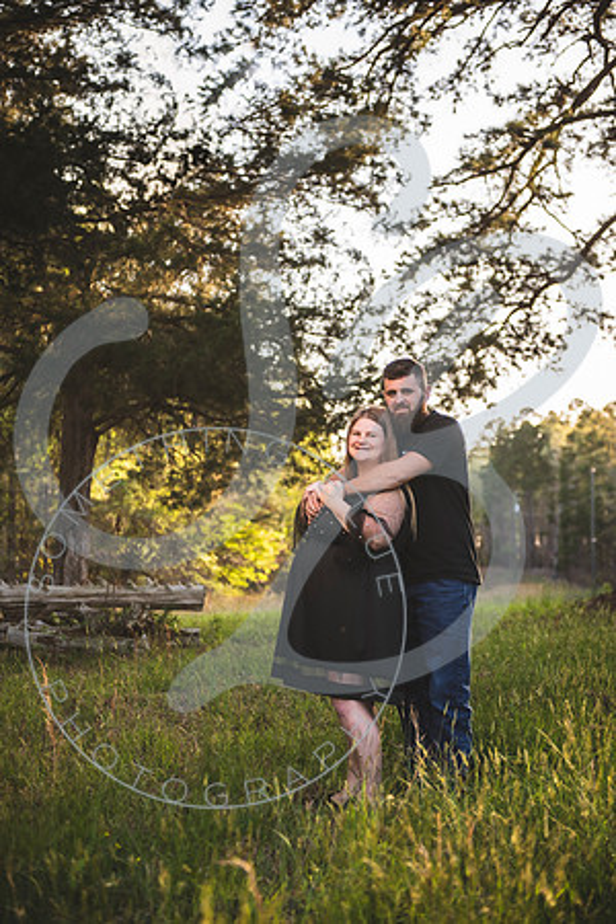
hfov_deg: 24.2
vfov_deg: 35.6
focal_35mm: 56
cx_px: 308
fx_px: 1437
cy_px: 462
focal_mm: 56
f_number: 2.8
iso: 100
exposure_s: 1/320
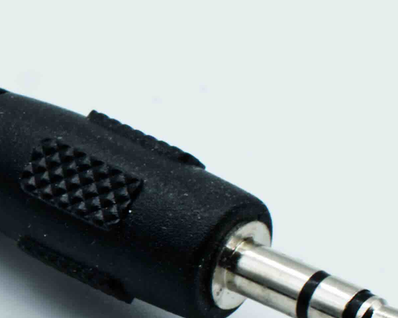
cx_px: -511
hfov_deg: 6.6
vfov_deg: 5.5
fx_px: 3321
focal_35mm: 282
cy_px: 318
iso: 100
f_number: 29
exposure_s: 1/5
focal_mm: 40
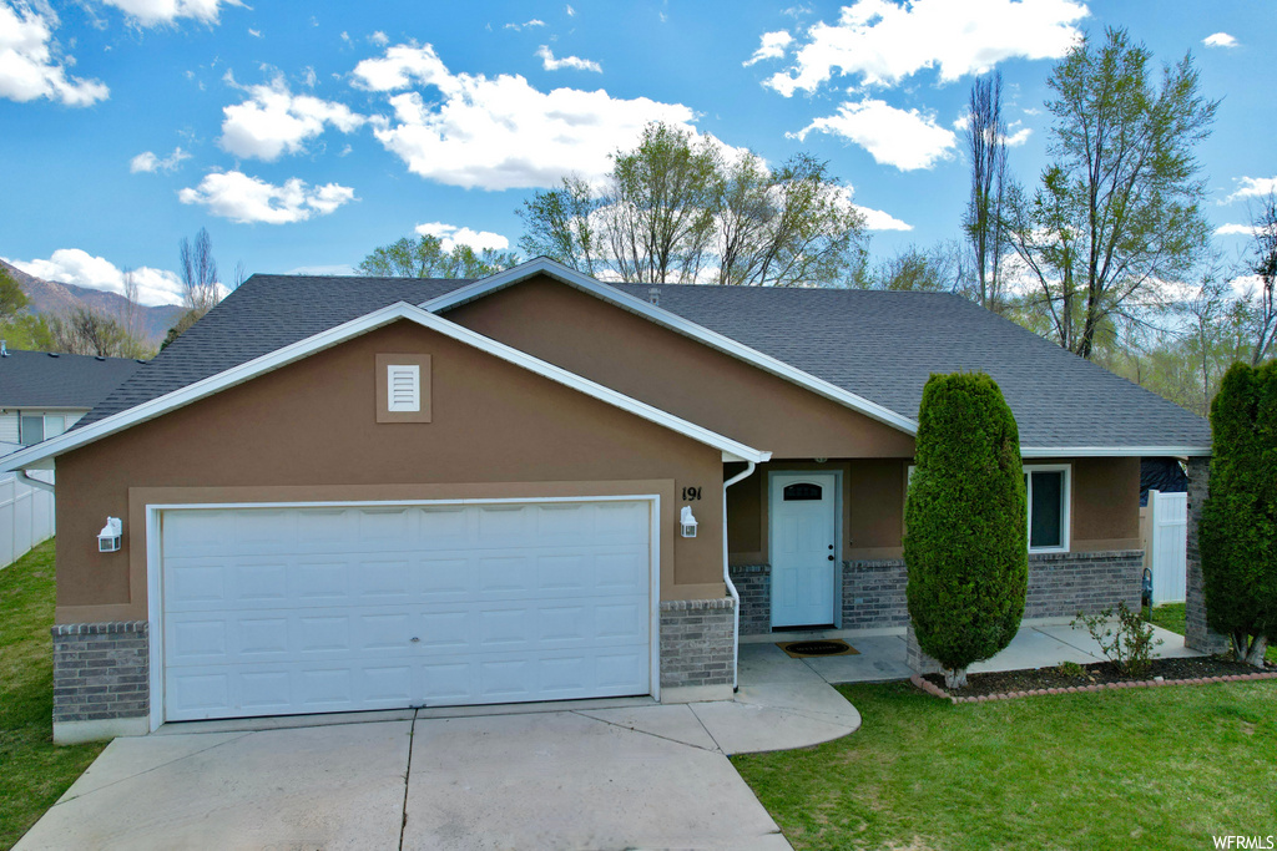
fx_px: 780
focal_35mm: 22
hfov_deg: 78.6
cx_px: 638
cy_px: 426
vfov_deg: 57.2
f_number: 2.8
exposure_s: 1/1250
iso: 100
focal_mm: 8.38
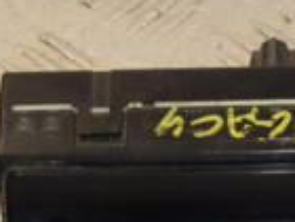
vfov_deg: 4.8
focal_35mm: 309
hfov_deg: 6.4
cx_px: 219
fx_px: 2633
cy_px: 93
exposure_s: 1/200
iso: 800
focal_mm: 50
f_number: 8
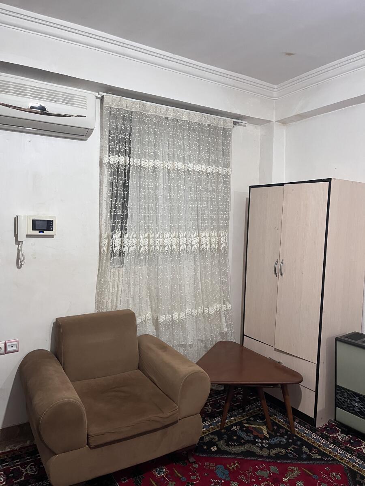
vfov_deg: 67.3
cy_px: 243
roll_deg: -0.8
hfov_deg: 53.1
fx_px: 366
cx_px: 182
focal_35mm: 26
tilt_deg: -3.4
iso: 250
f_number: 1.6
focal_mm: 5.1
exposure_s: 1/50
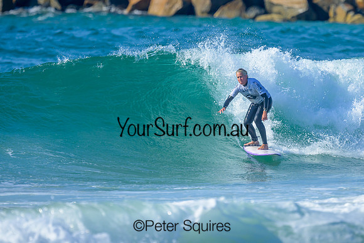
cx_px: 202
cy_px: 111
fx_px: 11106
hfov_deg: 1.9
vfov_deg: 1.3
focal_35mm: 1098
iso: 320
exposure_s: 1/2000
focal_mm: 800
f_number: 6.3
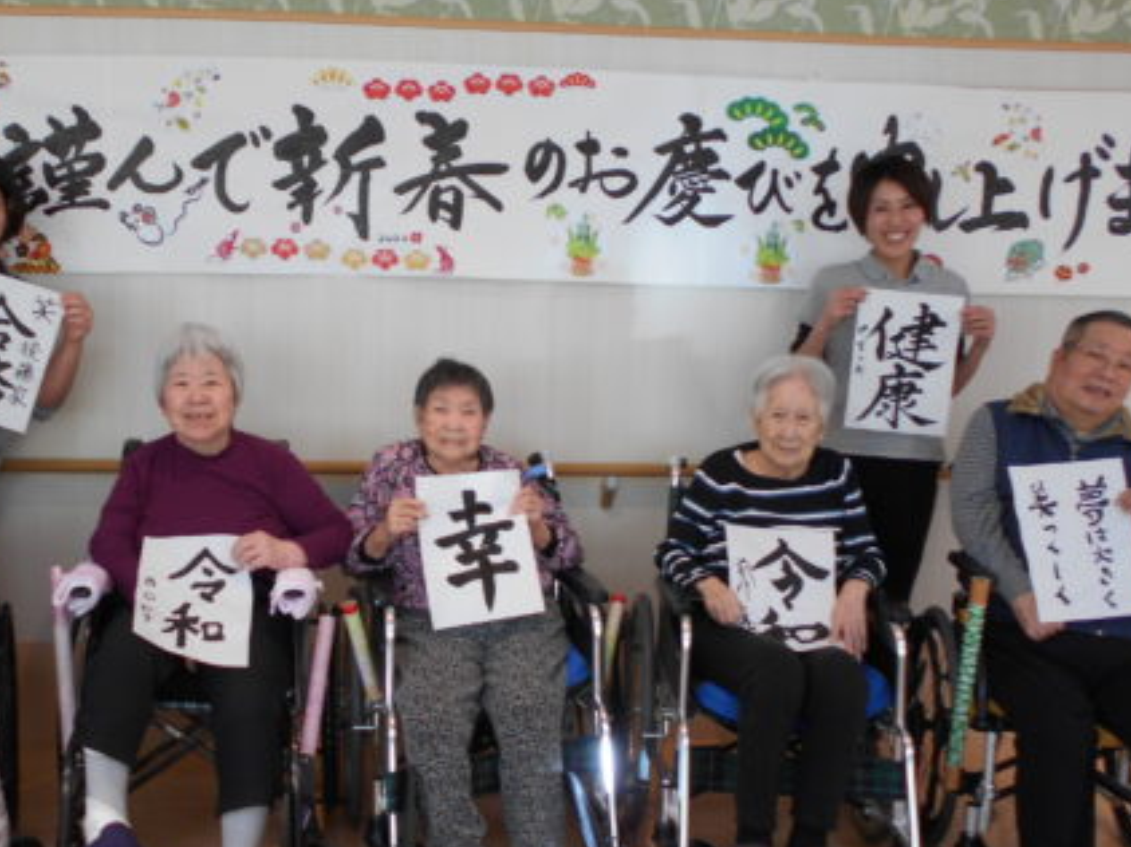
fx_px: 1208
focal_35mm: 37
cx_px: 469
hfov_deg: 49.9
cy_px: 474
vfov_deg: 38.6
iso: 80
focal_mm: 4.6
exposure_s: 1/30
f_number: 3.2
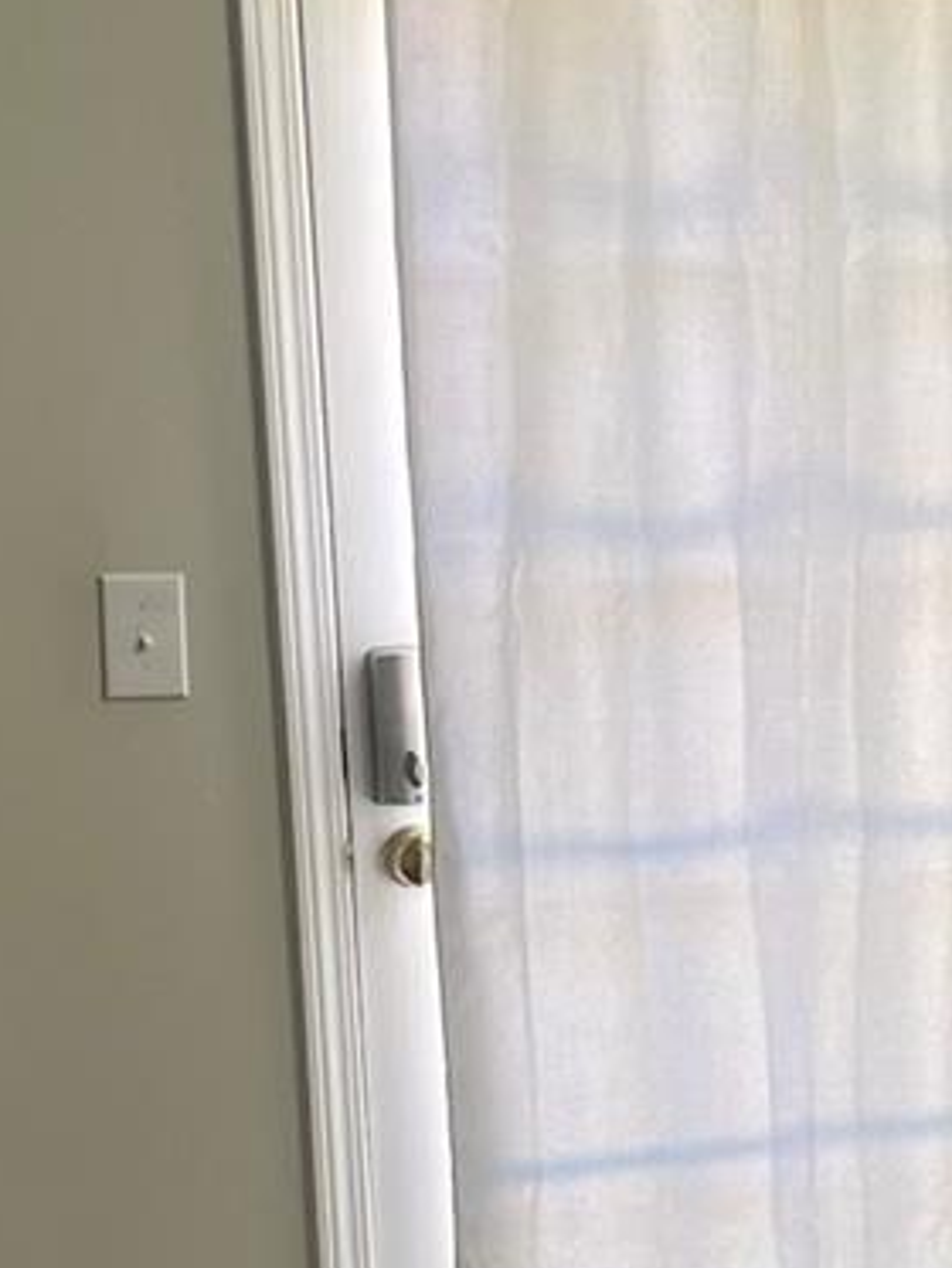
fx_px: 3921
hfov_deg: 13.3
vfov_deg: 18.2
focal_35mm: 107
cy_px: 996
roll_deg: +0.4
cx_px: 1282
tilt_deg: -9.0
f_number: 1.6
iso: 125
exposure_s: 1/120
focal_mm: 4.2
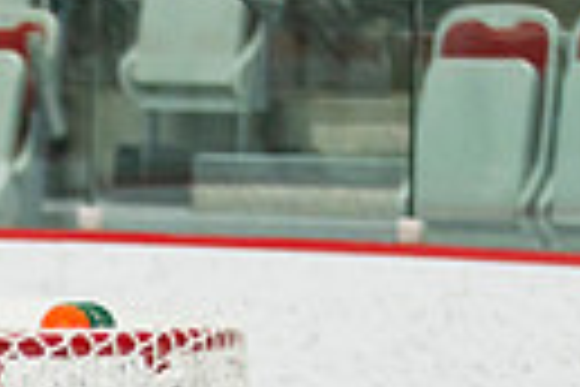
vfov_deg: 2.1
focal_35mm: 663
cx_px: -183
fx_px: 10681
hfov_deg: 3.1
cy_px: 789
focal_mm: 105
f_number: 2.8
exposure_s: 1/640
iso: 800
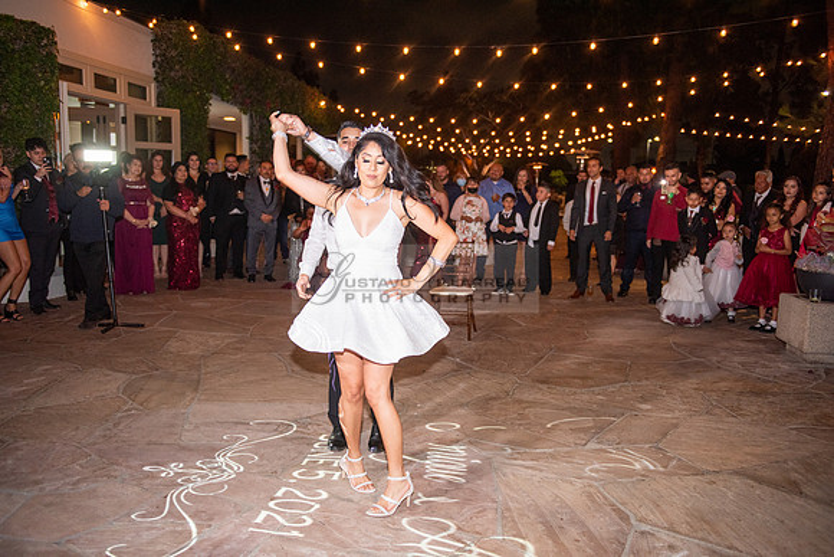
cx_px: 417
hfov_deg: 60.3
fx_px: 718
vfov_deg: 42.3
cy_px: 278
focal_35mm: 31
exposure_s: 1/125
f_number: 2.8
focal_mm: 31
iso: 1250
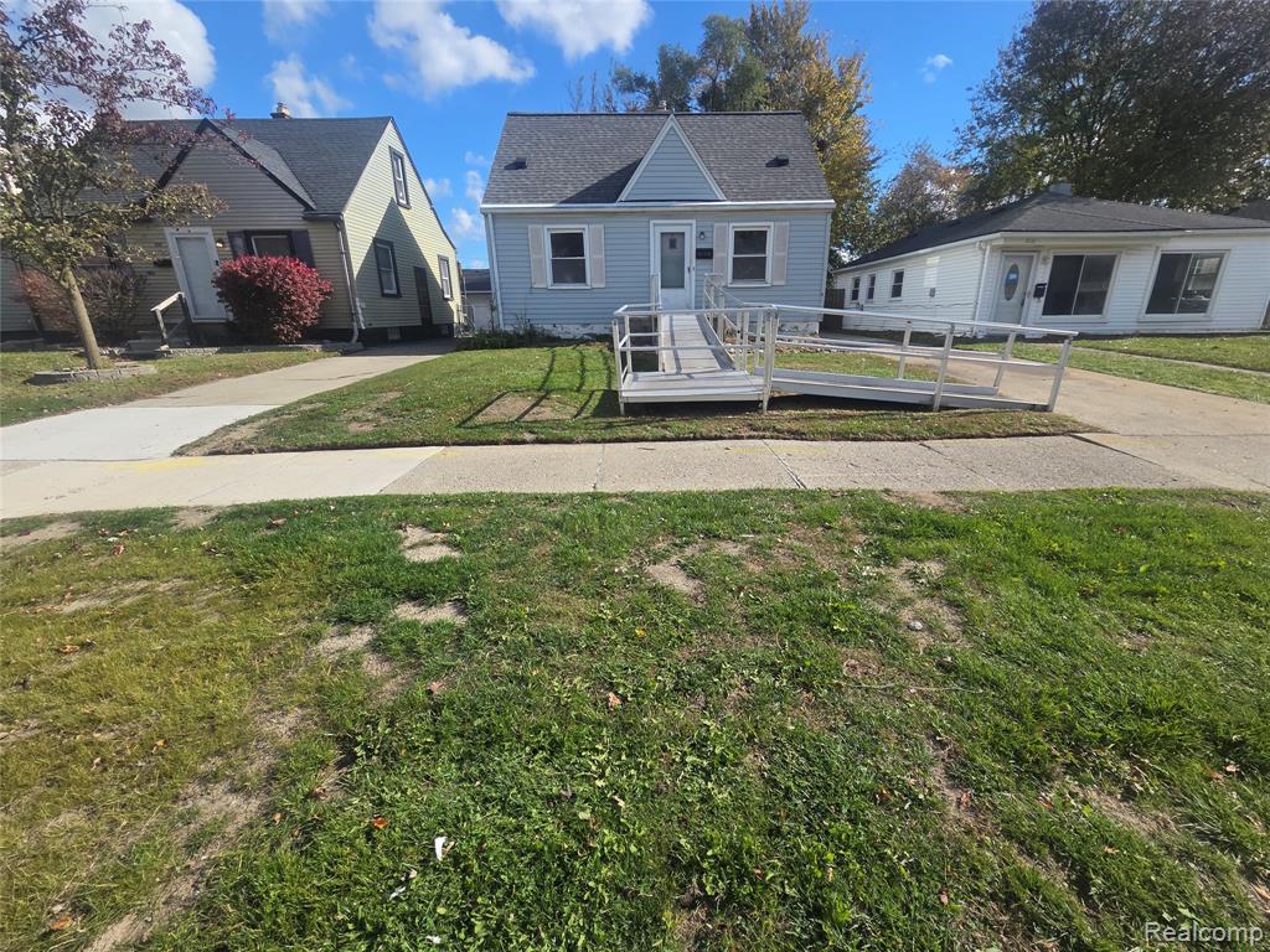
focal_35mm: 13
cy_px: 476
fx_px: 477
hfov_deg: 106.2
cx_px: 635
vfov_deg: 89.9
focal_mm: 2.2
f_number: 2.2
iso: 50
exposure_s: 1/1904
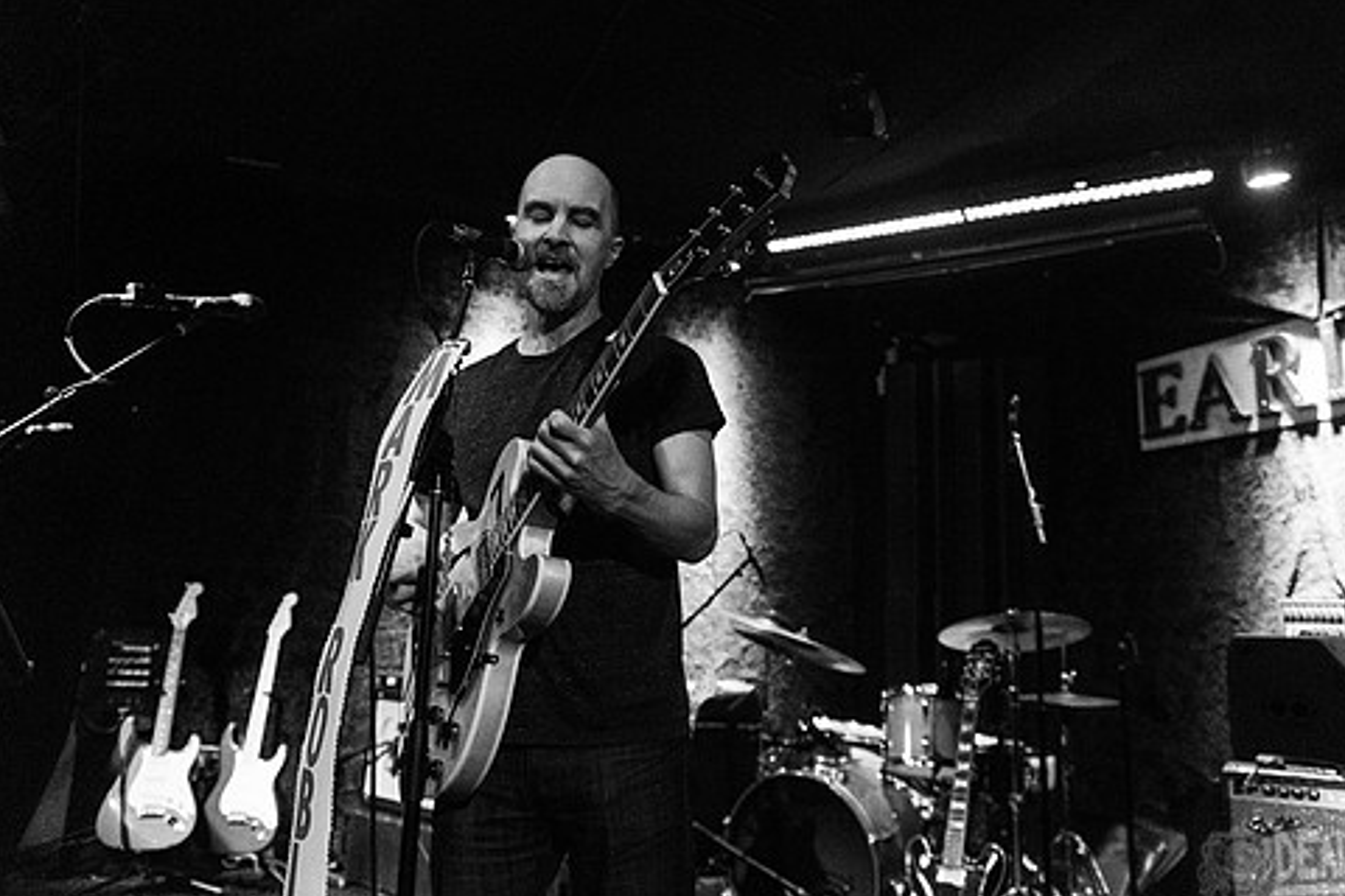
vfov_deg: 44.8
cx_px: 717
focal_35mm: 29
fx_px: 1083
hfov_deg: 63.6
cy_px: 385
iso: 4000
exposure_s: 1/100
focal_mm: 24
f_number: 3.2
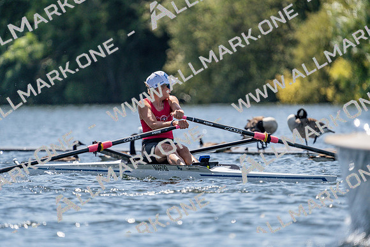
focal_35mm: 600
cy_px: 124
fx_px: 6168
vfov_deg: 2.3
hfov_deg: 3.4
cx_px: 185
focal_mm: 600
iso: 400
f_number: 6.3
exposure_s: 1/2000
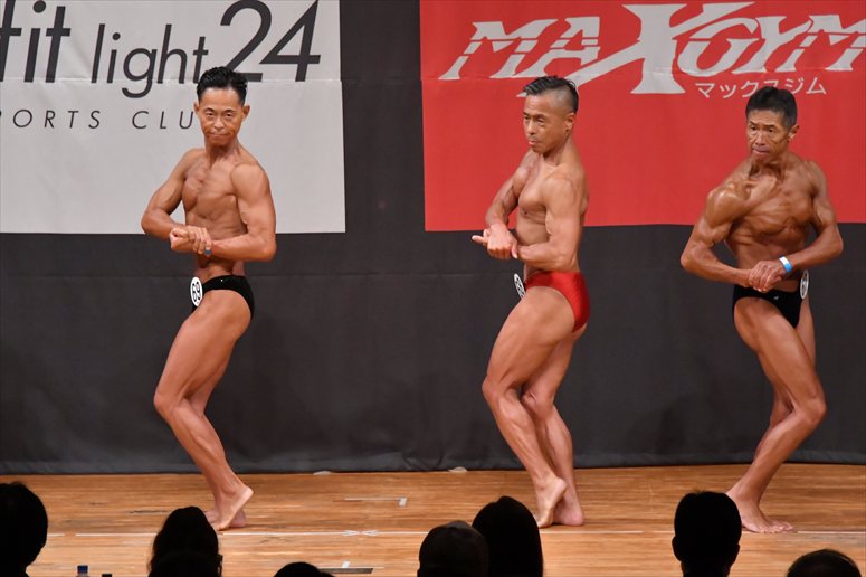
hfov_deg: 7.2
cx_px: 433
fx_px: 6853
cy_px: 288
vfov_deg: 4.8
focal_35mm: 285
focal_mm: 190
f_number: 5.6
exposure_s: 1/400
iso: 7200
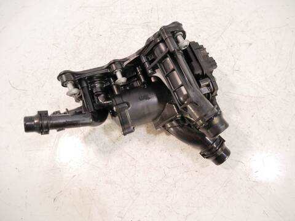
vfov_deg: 56.8
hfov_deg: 71.6
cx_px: 148
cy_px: 110
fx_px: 205
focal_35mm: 24
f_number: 3.5
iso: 800
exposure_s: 1/60
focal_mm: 12
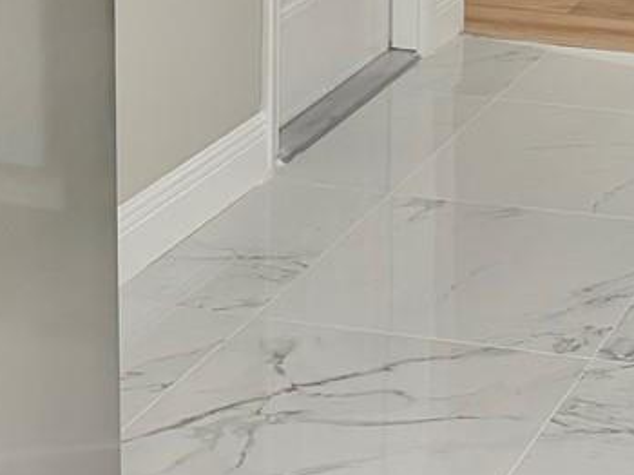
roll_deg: -2.1
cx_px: 741
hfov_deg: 16.0
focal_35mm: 119
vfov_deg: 11.8
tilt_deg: -7.8
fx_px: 2178
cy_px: -286
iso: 80
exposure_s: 1/60
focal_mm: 5.96
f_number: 1.6
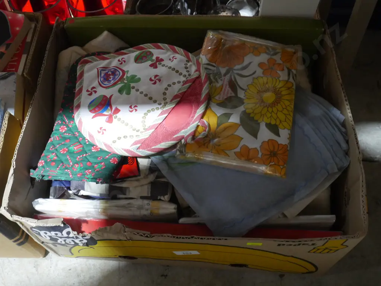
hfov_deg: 51.4
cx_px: 190
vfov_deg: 39.7
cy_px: 143
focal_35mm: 36
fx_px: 396
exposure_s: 1/30
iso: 3200
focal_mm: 18
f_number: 10
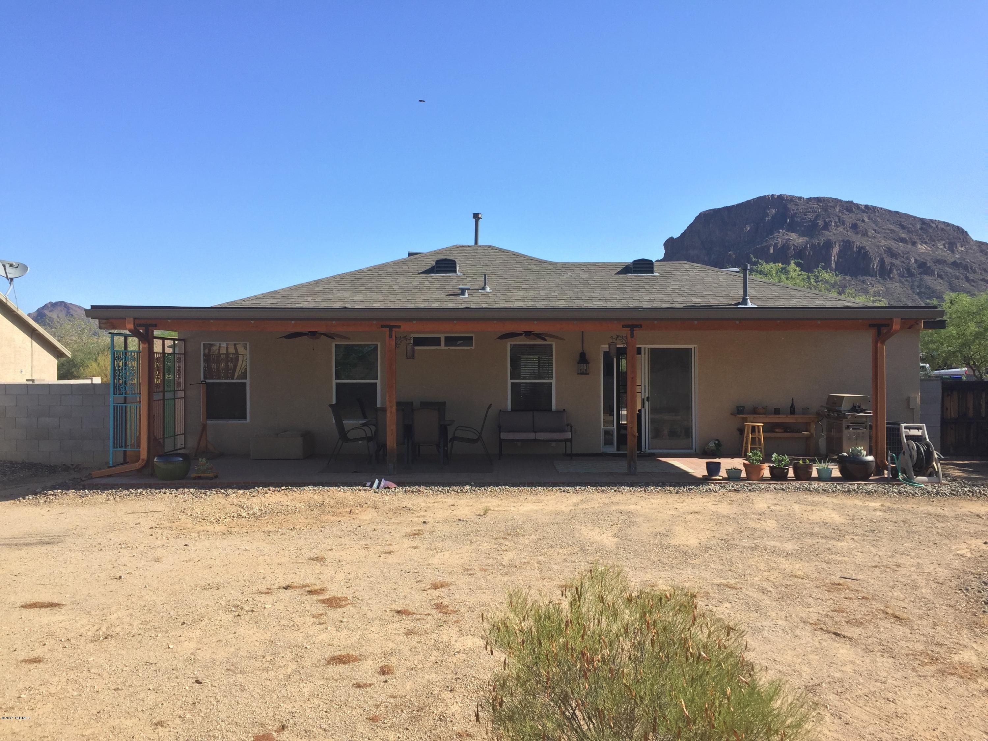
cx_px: 494
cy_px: 370
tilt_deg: -0.5
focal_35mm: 29
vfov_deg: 48.2
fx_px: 828
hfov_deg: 61.7
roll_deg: +0.0
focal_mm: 4.15
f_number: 2.2
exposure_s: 1/1464
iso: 32
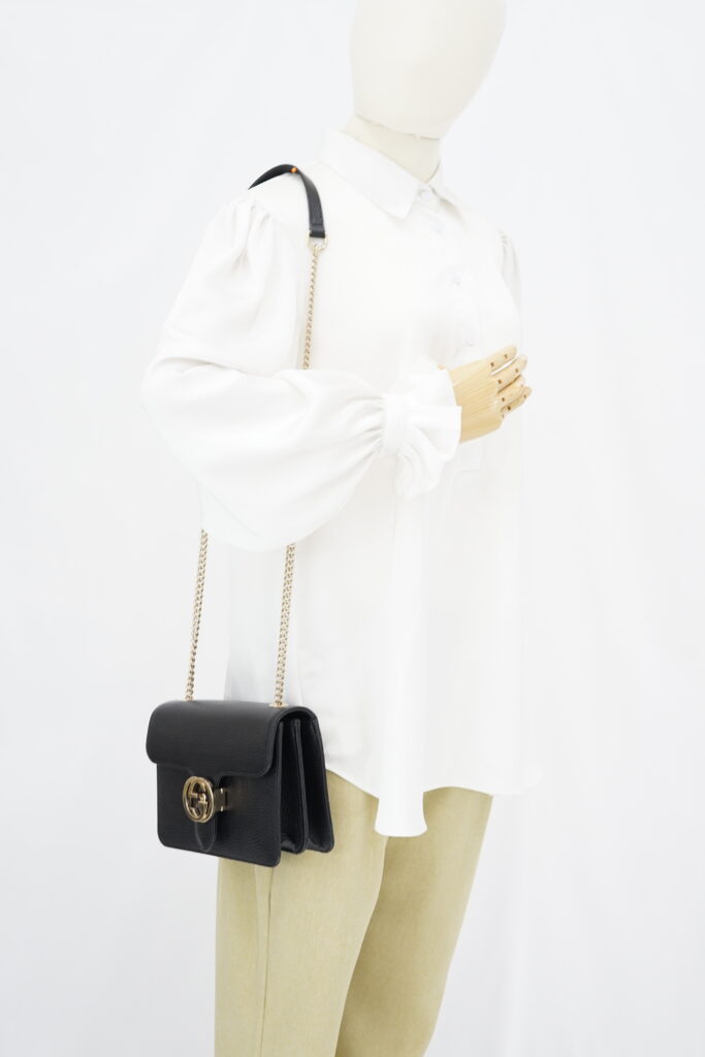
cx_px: 352
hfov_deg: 27.0
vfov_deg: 39.6
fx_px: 1468
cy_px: 528
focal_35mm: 50
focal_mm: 50
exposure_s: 1/6
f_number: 6.3
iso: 640
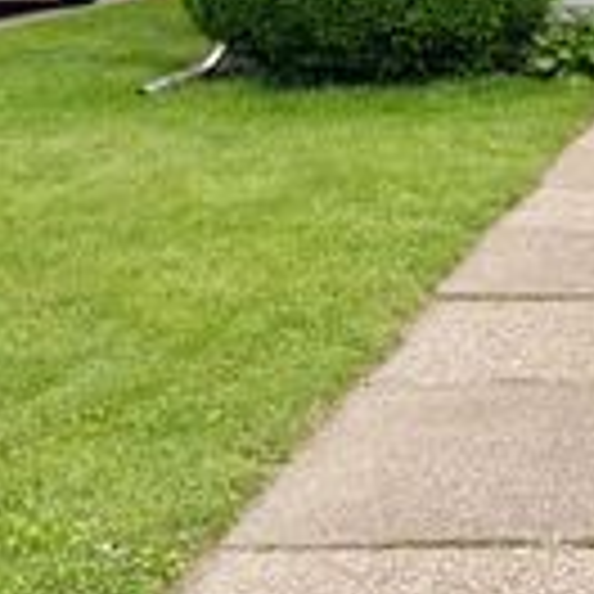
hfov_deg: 17.3
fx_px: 1689
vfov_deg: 18.2
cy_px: -232
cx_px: 968
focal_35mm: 87
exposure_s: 1/4329
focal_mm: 5.96
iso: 50
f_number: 1.6
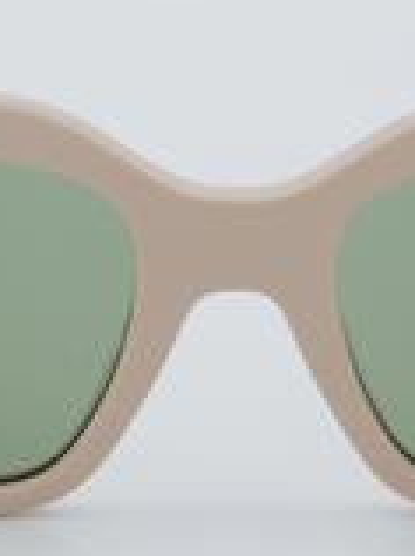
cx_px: 232
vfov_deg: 9.8
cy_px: 331
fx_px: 3225
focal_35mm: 201
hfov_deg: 7.4
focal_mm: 55
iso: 100
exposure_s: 1/4
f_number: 32
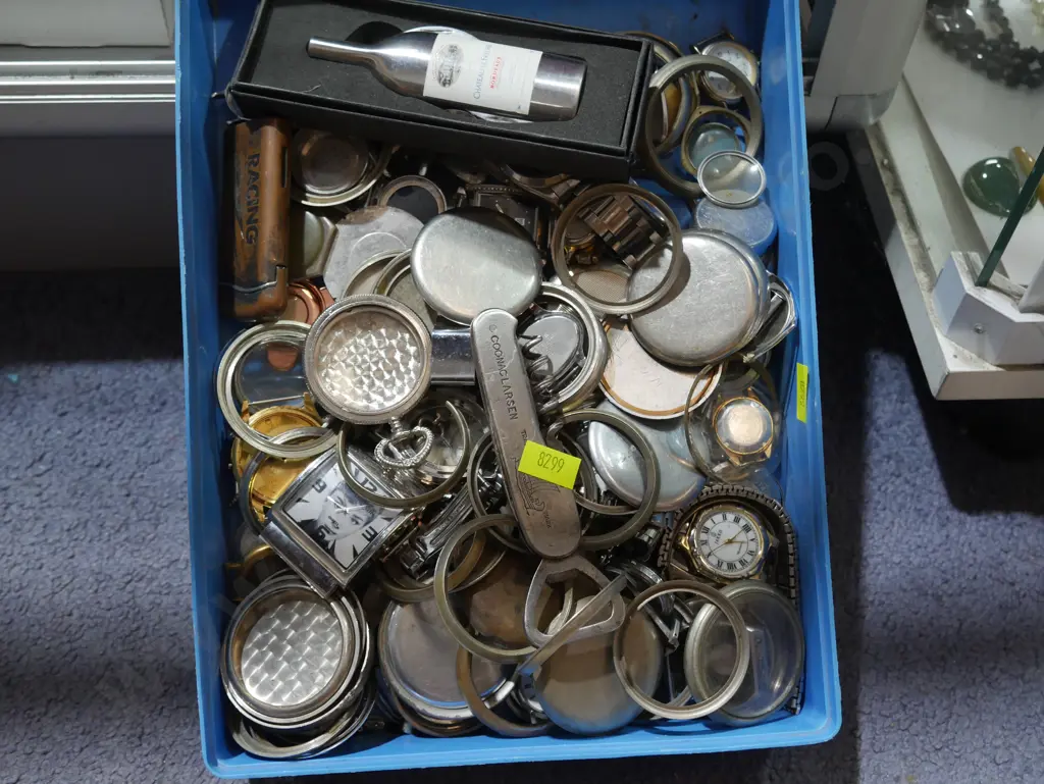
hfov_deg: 46.8
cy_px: 392
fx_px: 1207
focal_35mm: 40
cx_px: 522
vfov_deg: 36.0
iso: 640
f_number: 4.5
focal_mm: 20
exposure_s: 1/60
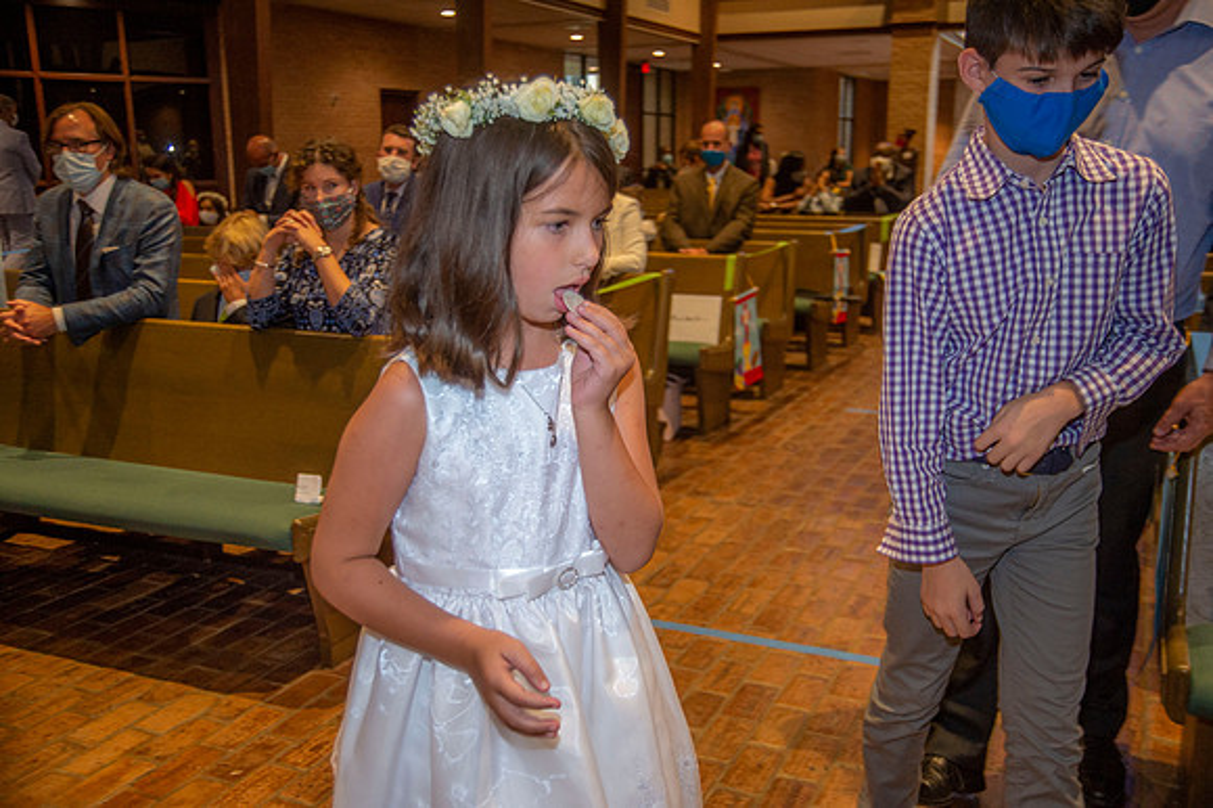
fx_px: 1179
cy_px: 404
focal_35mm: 35
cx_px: 606
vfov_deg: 37.8
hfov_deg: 54.5
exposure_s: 1/125
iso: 1600
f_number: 4.5
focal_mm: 35
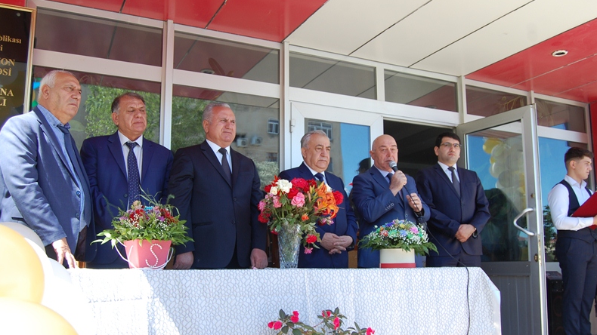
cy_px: 198
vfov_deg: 33.6
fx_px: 554
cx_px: 295
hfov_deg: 56.6
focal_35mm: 35
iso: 200
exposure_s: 1/125
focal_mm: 22
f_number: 5.6
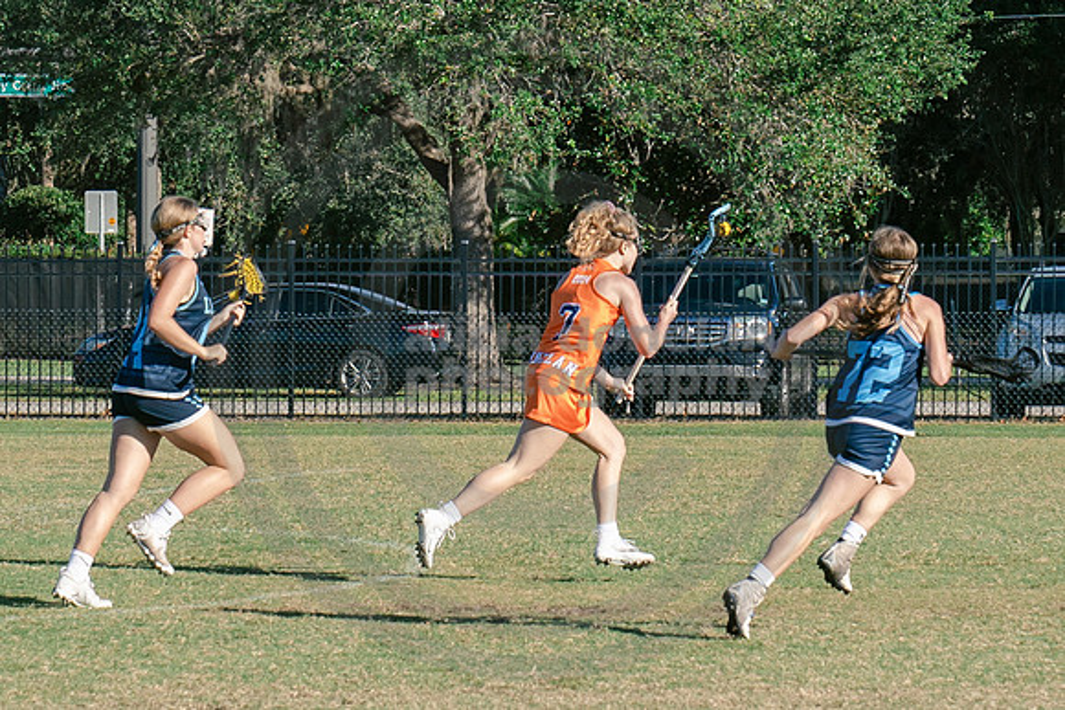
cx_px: 438
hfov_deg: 9.0
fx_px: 6786
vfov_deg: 6.0
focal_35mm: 229
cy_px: 225
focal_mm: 70
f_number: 5.6
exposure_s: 1/1000
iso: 250
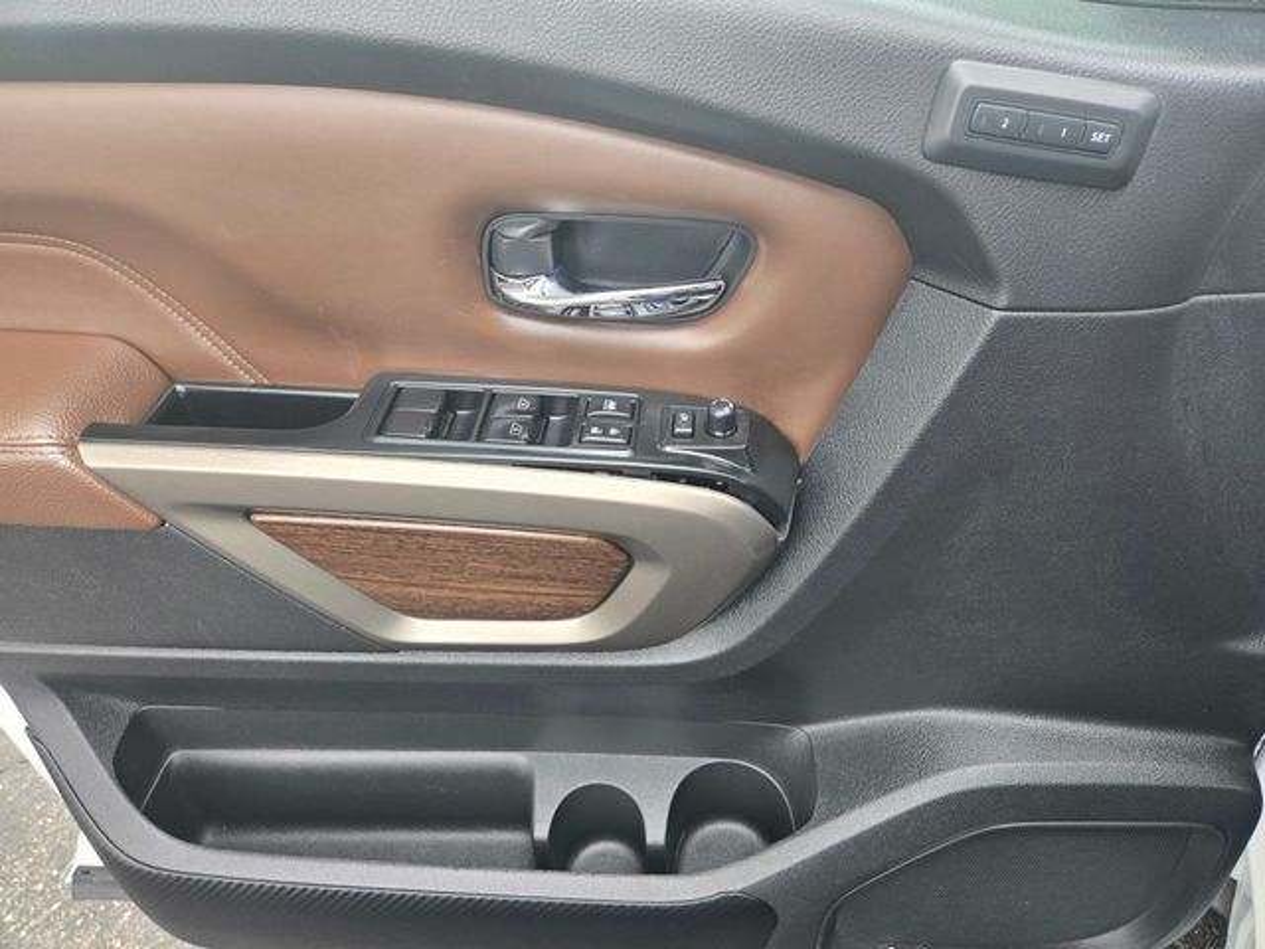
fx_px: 841
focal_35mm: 23
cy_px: 474
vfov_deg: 58.9
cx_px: 632
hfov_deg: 73.9
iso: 100
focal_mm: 5.4
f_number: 1.8
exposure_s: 1/180
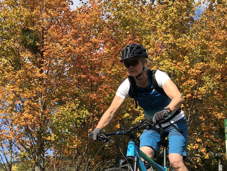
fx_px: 400
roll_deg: +0.2
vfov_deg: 23.9
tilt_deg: +17.3
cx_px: 157
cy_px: 116
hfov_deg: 31.3
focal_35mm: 61
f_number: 1.8
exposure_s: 1/1453
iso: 20
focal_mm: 3.99
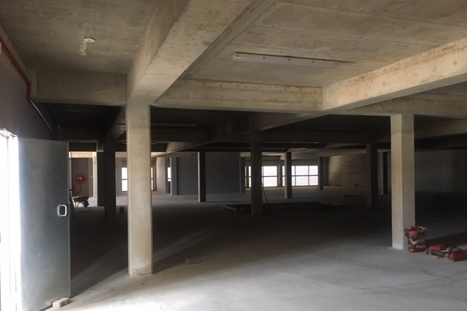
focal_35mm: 31
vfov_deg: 42.2
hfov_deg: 60.3
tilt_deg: -0.9
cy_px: 175
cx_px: 236
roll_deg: +1.9
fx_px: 402
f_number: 2.2
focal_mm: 4.15
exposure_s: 1/25
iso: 200
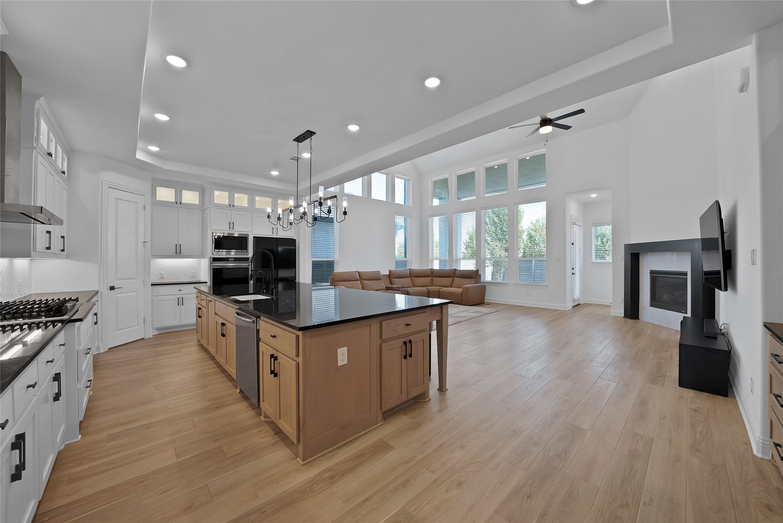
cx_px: 392
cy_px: 262
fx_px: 261
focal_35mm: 12
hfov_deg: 112.6
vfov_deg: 90.1
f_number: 9
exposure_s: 1/10
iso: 640
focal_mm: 12
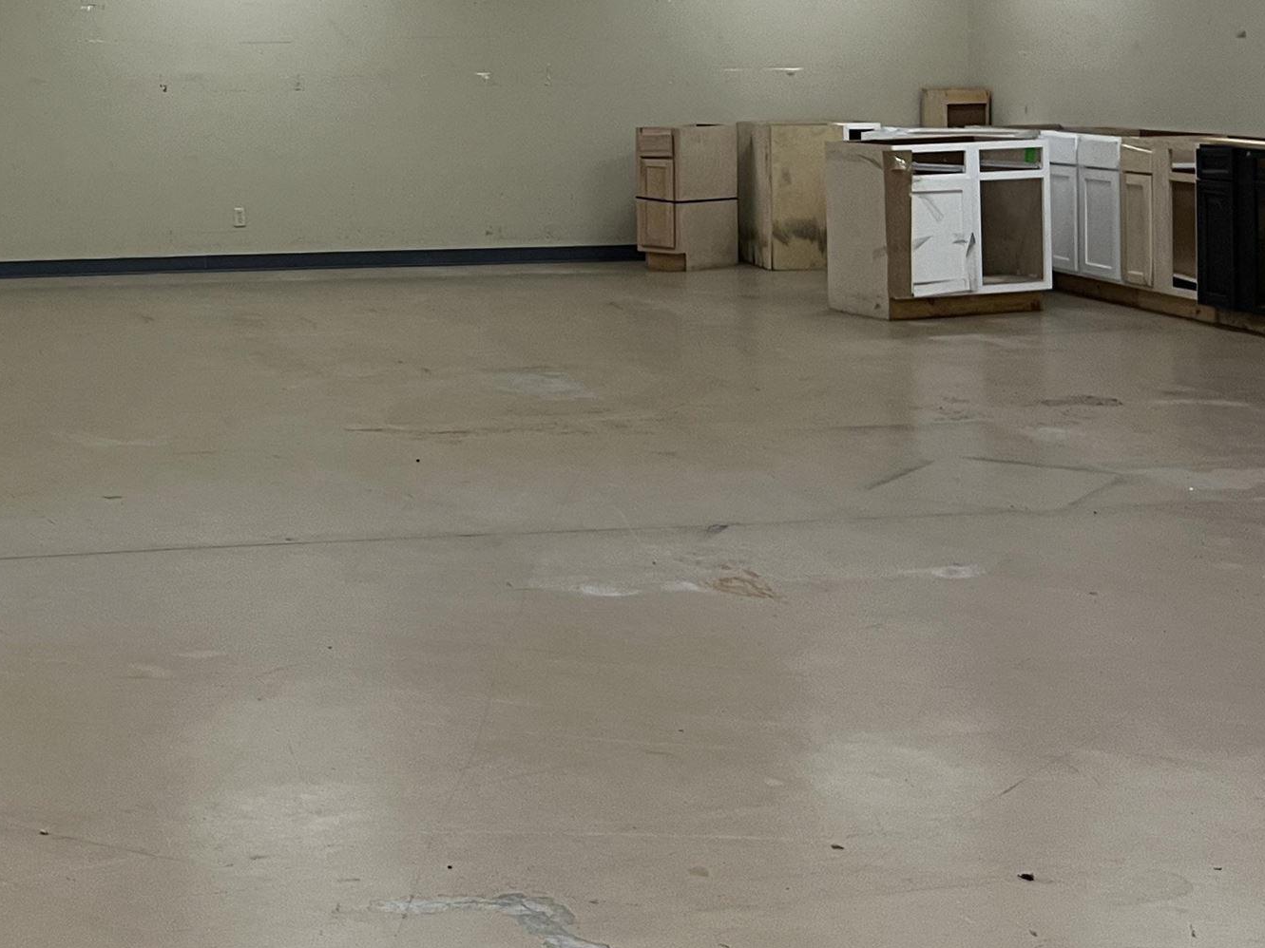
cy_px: 76
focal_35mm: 60
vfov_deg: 23.7
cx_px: 234
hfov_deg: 31.3
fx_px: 2192
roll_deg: +0.4
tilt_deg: -1.2
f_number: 1.5
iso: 160
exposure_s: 1/60
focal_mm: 5.7
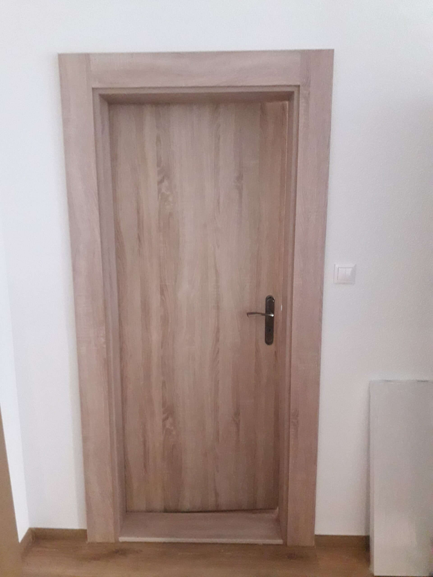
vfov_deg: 65.3
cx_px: 216
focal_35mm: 27
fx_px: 450
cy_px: 288
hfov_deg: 51.4
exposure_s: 1/20
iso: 500
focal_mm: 3.6
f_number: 1.9
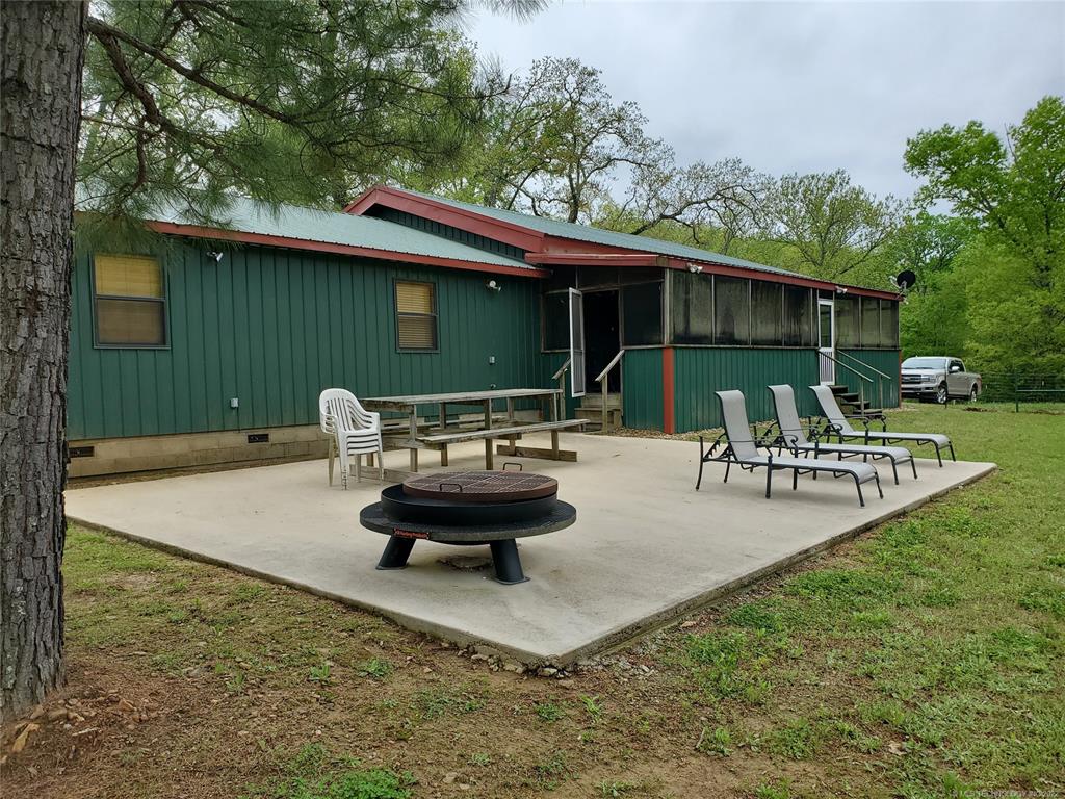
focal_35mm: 26
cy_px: 400
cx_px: 532
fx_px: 800
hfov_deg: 67.3
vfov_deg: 53.1
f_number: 2.4
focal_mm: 4.3
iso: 50
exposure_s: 1/415
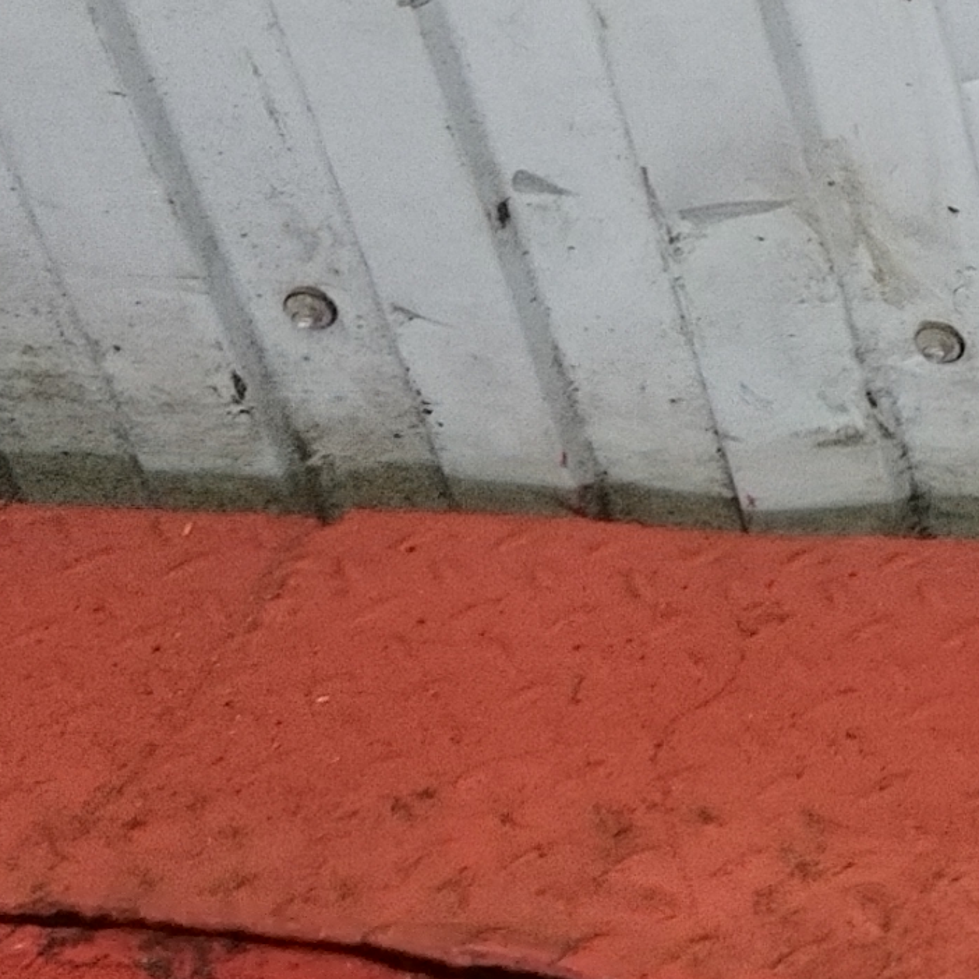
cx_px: 2657
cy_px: -346
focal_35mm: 131
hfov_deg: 10.6
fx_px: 4192
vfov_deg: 12.8
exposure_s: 1/100
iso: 1032
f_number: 1.8
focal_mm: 6.24
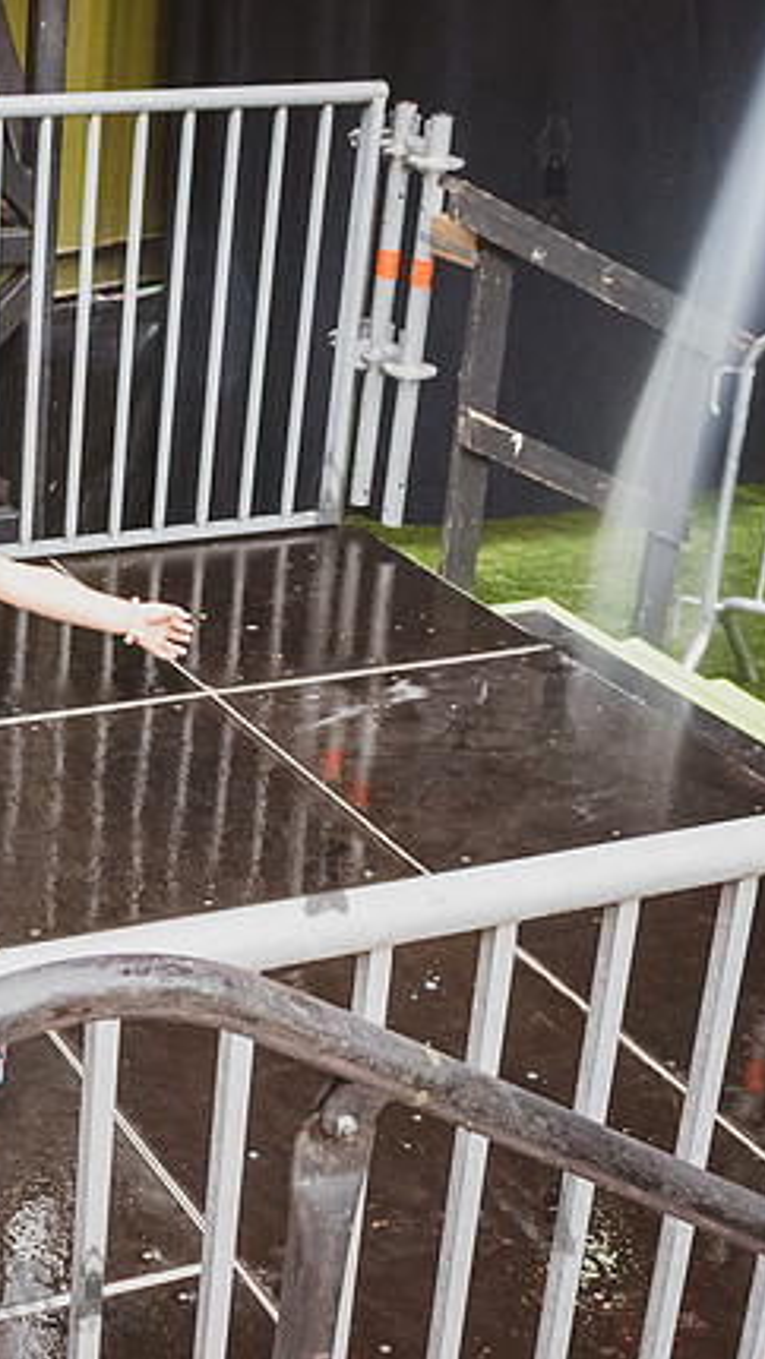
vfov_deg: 33.3
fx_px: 2271
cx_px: -114
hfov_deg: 18.3
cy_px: 704
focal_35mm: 63
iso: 3200
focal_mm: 24
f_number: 4.5
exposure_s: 1/320
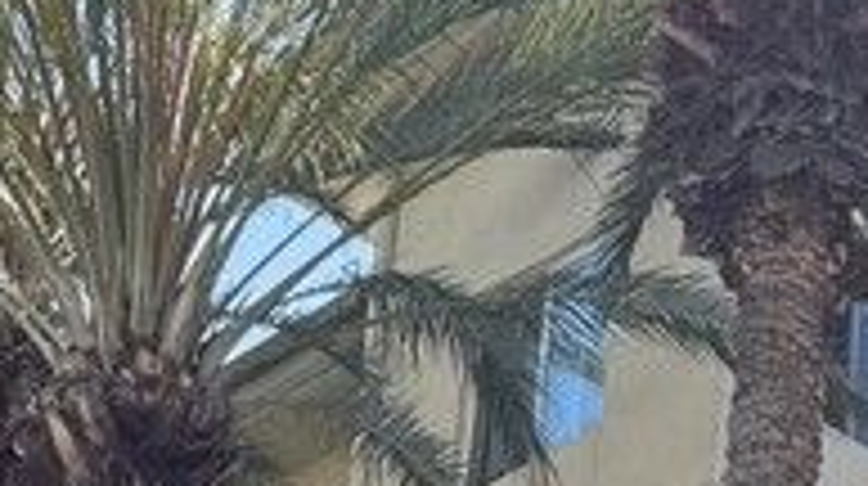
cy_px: 1382
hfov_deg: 13.9
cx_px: 1538
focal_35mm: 139
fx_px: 3195
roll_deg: +0.3
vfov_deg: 7.7
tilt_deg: +17.0
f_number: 1.78
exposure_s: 1/1151
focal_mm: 6.76
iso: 80
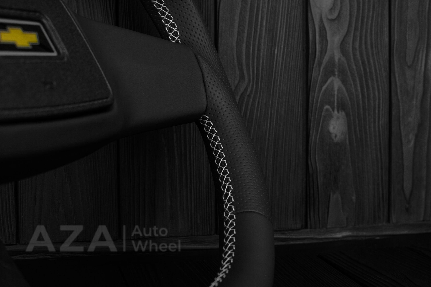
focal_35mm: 52
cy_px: 144
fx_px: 629
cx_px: 216
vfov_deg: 25.8
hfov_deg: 37.8
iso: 500
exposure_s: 1/125
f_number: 6.3
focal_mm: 35
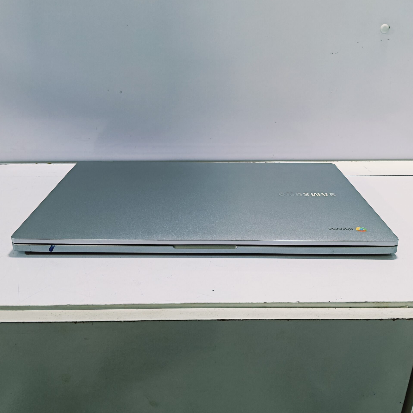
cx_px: 208
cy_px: 205
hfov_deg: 51.1
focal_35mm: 32
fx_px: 432
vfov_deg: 51.1
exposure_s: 1/33.3
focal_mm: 3.98
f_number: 1.8
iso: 80
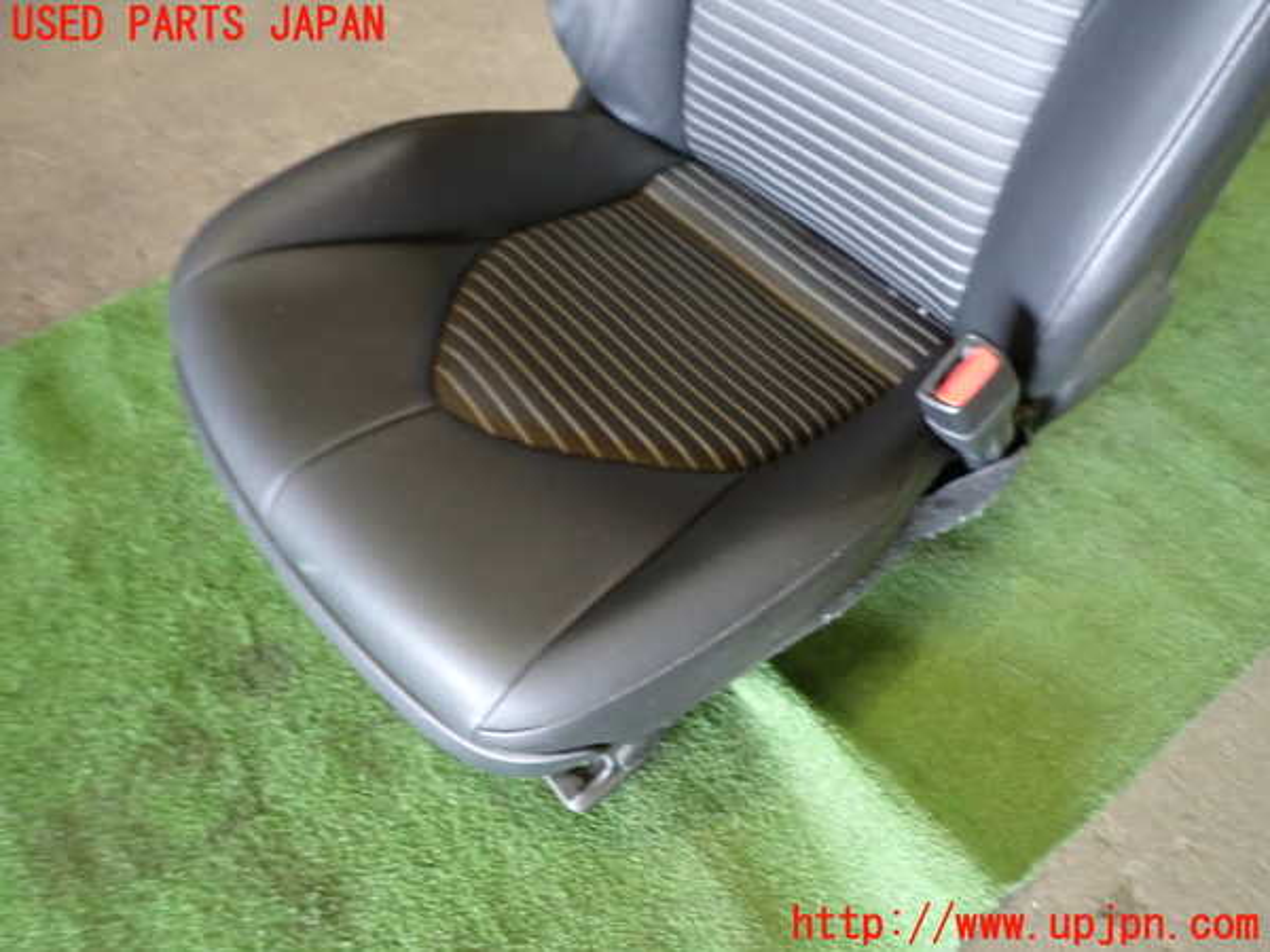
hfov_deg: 69.4
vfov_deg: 54.9
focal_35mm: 25
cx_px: 635
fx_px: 917
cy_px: 476
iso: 400
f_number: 2
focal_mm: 4.5
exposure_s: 1/30
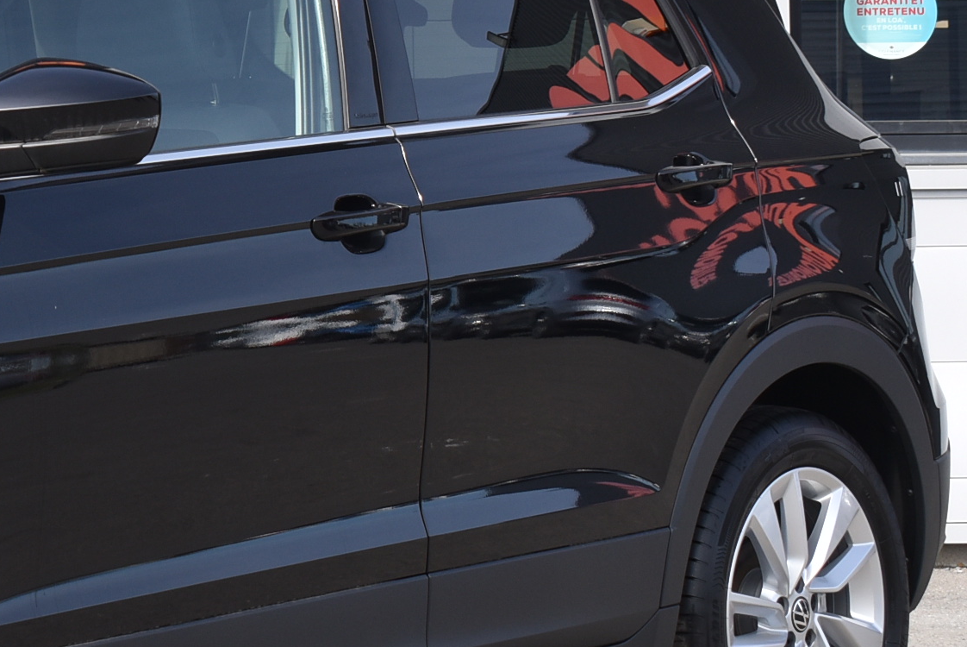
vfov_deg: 8.6
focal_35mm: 160
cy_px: 169
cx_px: -309
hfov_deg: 12.4
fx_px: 4301
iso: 200
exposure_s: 1/320
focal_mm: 40
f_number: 8
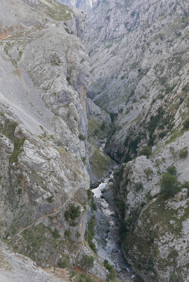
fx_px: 322
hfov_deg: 32.7
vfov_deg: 47.4
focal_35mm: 41
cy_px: 141
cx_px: 94
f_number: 5
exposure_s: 1/125
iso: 200
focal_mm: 18.6
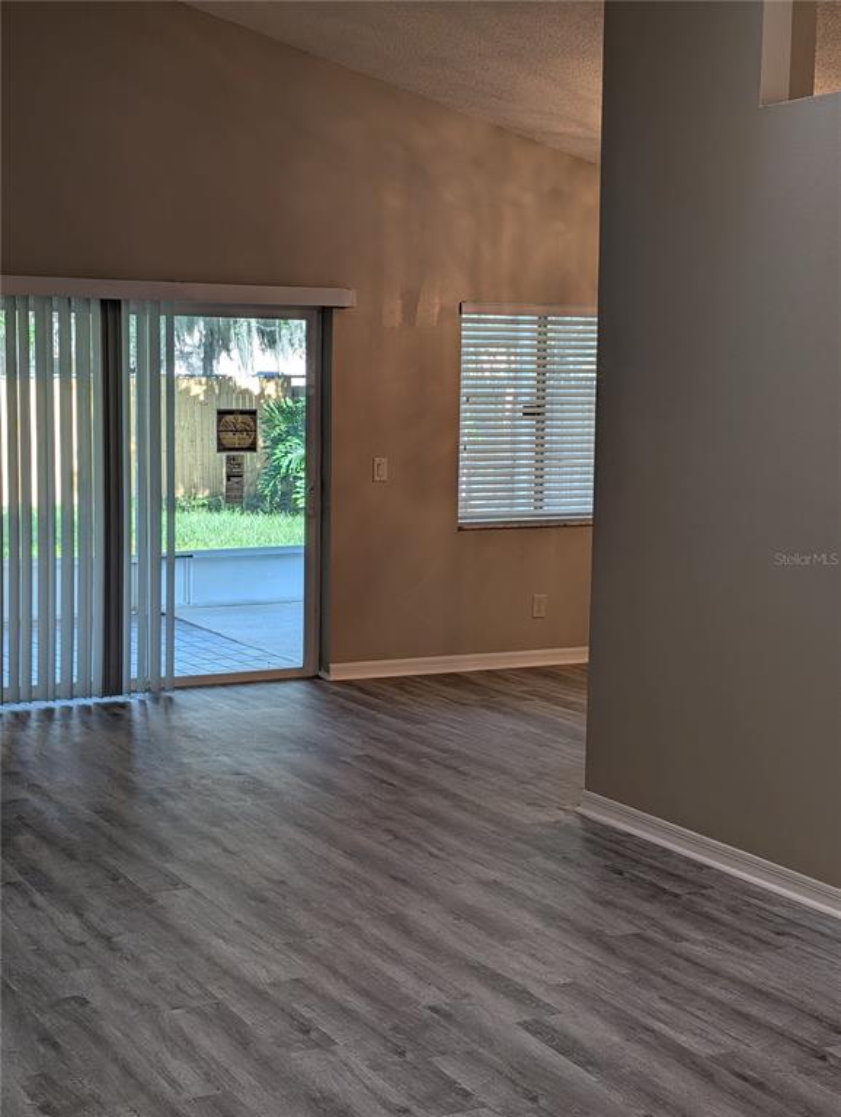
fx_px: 1584
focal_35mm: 49
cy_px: 558
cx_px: 420
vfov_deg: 38.9
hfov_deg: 29.7
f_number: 1.68
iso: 43
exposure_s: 1/120
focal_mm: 6.9
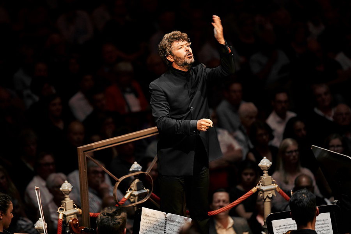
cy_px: 117
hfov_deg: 6.9
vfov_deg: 4.6
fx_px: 2925
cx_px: 176
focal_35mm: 300
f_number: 2.8
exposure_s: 1/100
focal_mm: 300
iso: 1250
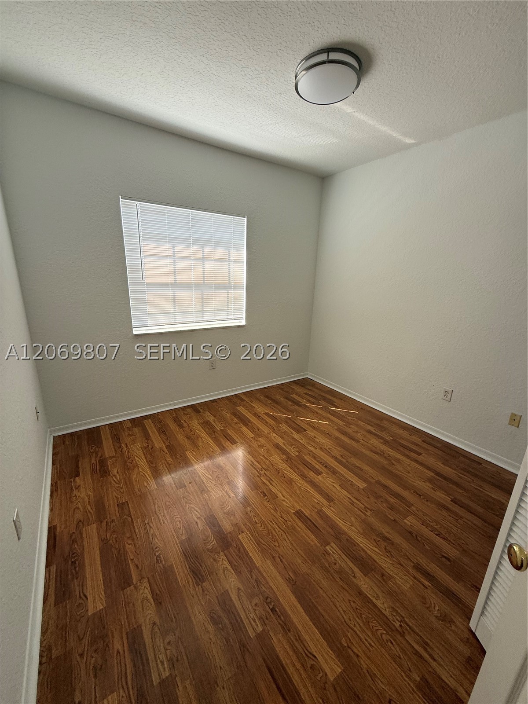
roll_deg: -2.3
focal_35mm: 14
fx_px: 285
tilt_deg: -15.3
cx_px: 264
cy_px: 352
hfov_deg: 85.7
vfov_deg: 102.1
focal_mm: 2.22
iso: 64
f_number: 2.2
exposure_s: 1/107
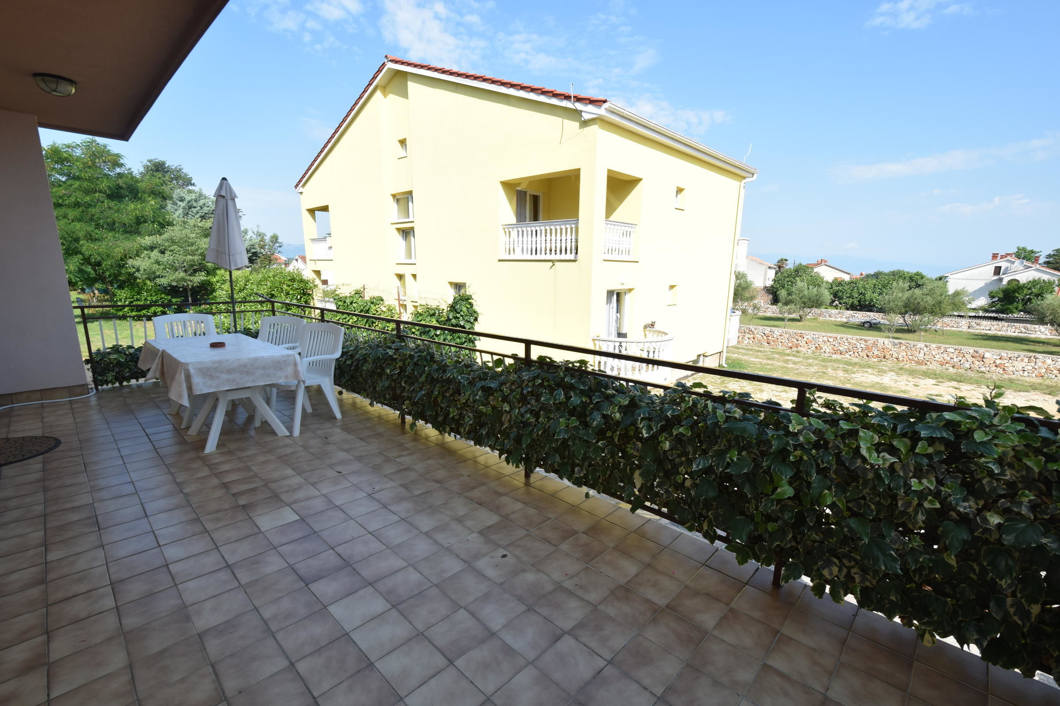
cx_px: 530
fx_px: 442
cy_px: 353
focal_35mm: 15
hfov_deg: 100.4
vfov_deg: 77.3
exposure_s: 1/250
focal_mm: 10
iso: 250
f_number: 8
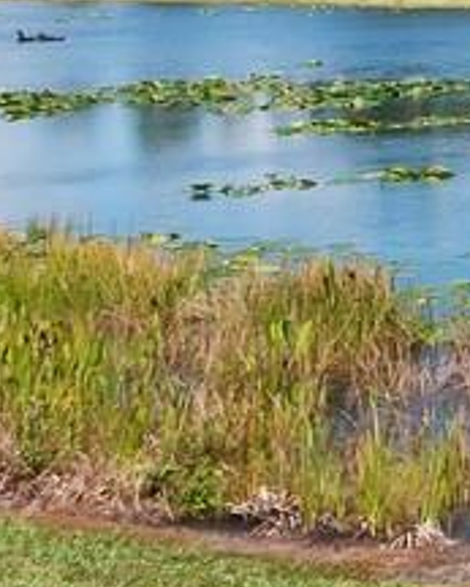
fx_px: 1755
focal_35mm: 101
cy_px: -50
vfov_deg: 18.3
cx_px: 1463
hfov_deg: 10.3
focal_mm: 7
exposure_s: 1/250
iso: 400
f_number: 11
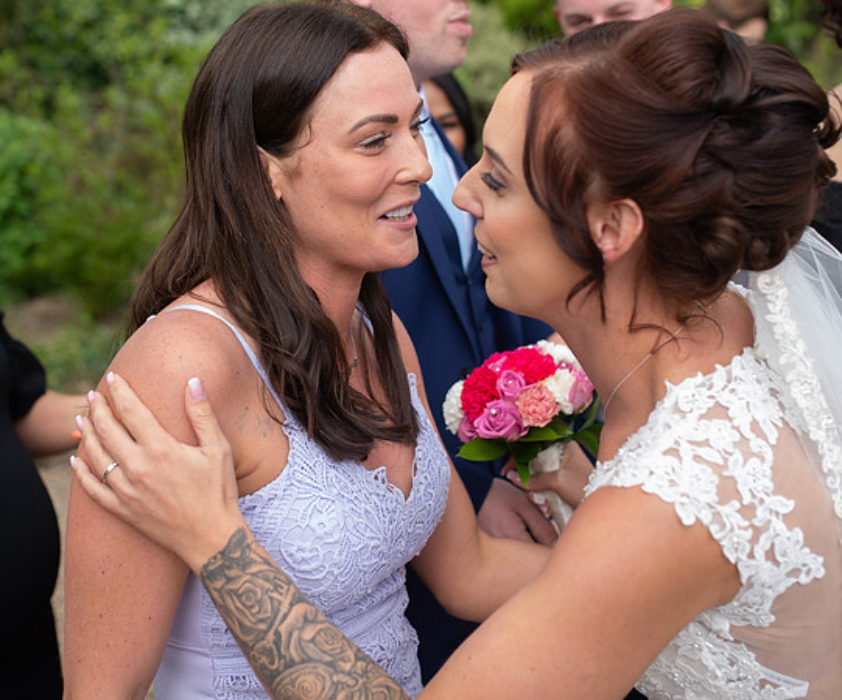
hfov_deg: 35.4
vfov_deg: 29.6
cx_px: 379
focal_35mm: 52
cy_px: 249
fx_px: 1317
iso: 100
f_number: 2.8
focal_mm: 35
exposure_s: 1/250
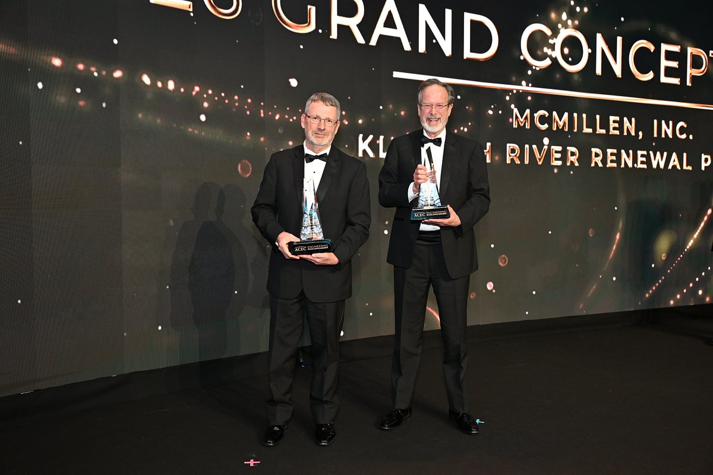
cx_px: 356
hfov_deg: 58.7
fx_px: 634
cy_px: 238
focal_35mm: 32
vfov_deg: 41.1
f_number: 3.5
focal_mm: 32
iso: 1000
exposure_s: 1/125
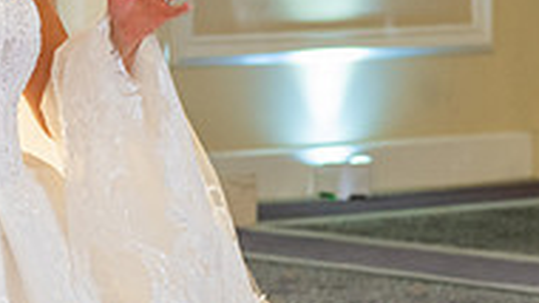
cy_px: 210
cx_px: -48
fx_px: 3989
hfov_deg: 7.7
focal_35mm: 279
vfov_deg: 4.4
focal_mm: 70
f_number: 4
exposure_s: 1/80
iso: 800
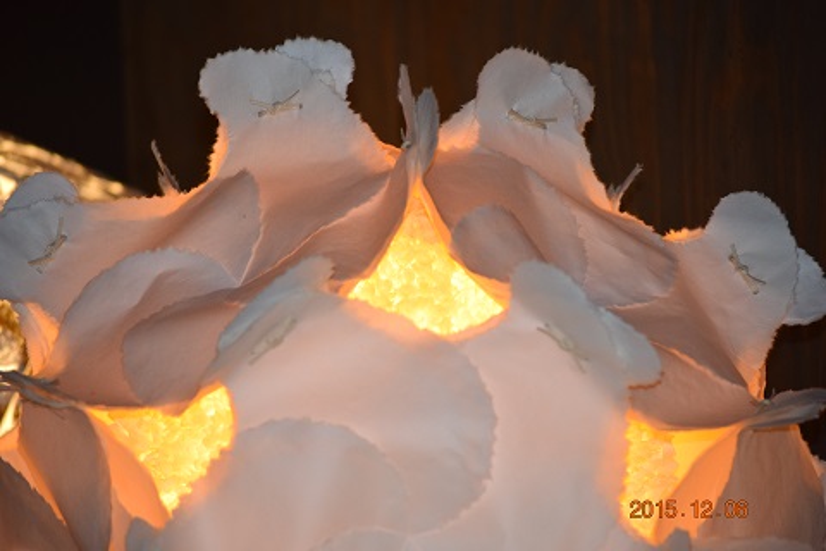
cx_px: 413
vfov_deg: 7.9
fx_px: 3992
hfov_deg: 11.8
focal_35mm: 174
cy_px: 276
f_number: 5
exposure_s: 1/100
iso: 800
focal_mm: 116
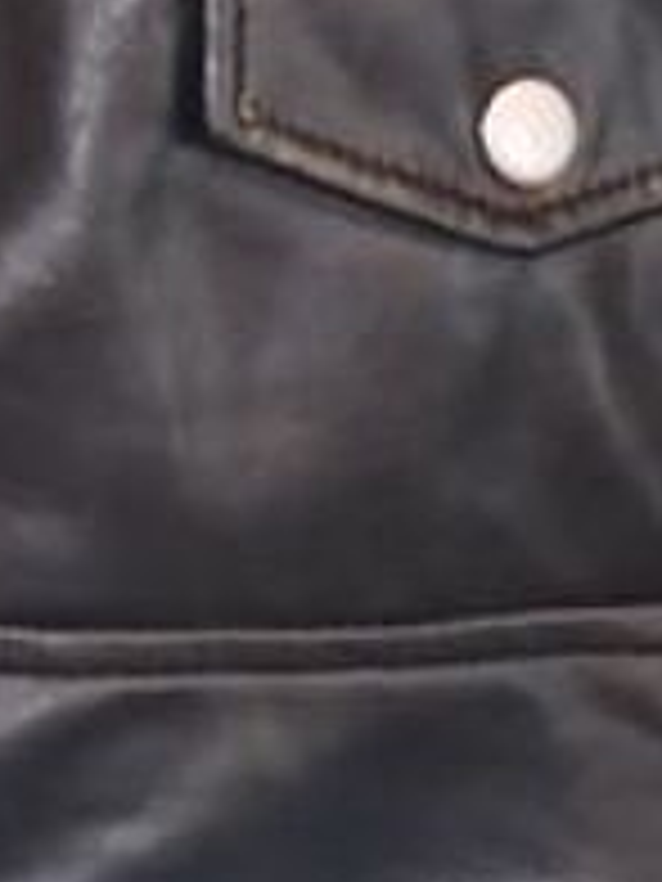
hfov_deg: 8.3
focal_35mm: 177
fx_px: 4513
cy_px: -700
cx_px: -104
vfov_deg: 10.5
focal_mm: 4.75
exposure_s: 1/16.7
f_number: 1.8
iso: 1036
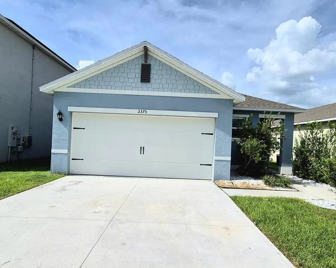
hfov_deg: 100.5
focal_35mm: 14
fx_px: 139
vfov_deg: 88.0
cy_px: 134
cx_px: 180
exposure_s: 1/5000
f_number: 2.2
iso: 40
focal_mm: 1.74
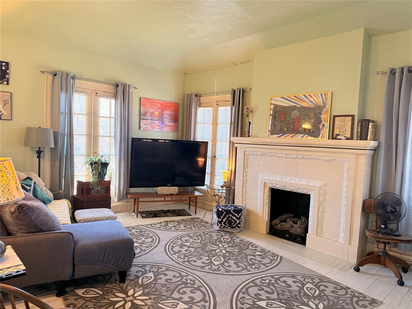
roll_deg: -2.3
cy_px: 154
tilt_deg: -2.7
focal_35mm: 24
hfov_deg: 71.6
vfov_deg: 56.8
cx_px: 206
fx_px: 286
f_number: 1.78
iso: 400
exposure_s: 1/120
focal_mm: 6.76
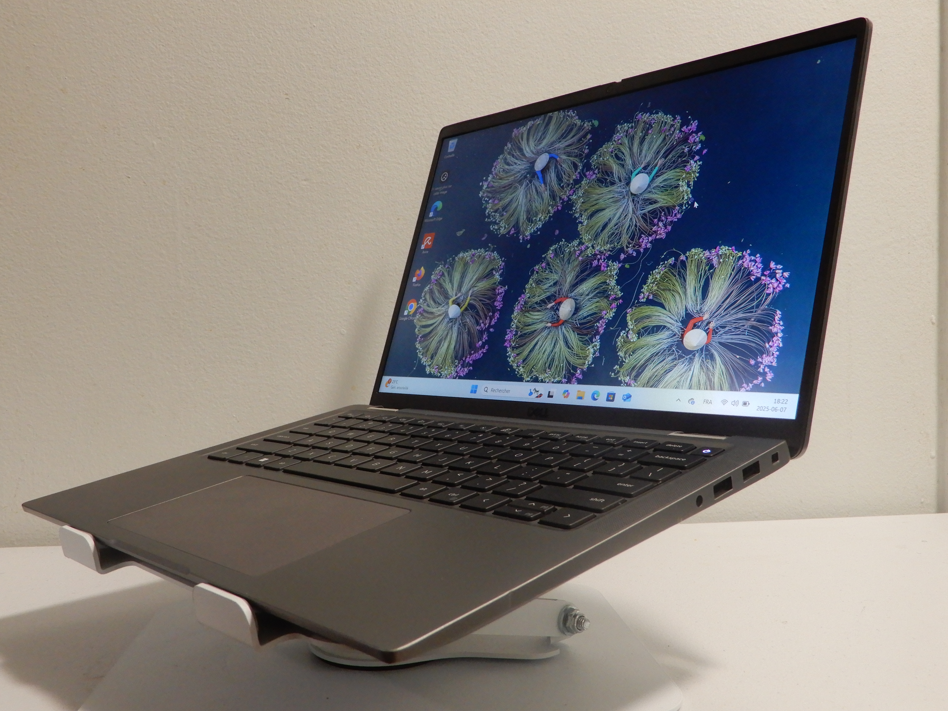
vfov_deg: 40.7
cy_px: 356
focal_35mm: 35
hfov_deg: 52.6
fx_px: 959
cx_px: 474
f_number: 4
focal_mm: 6.2
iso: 400
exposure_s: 1/20
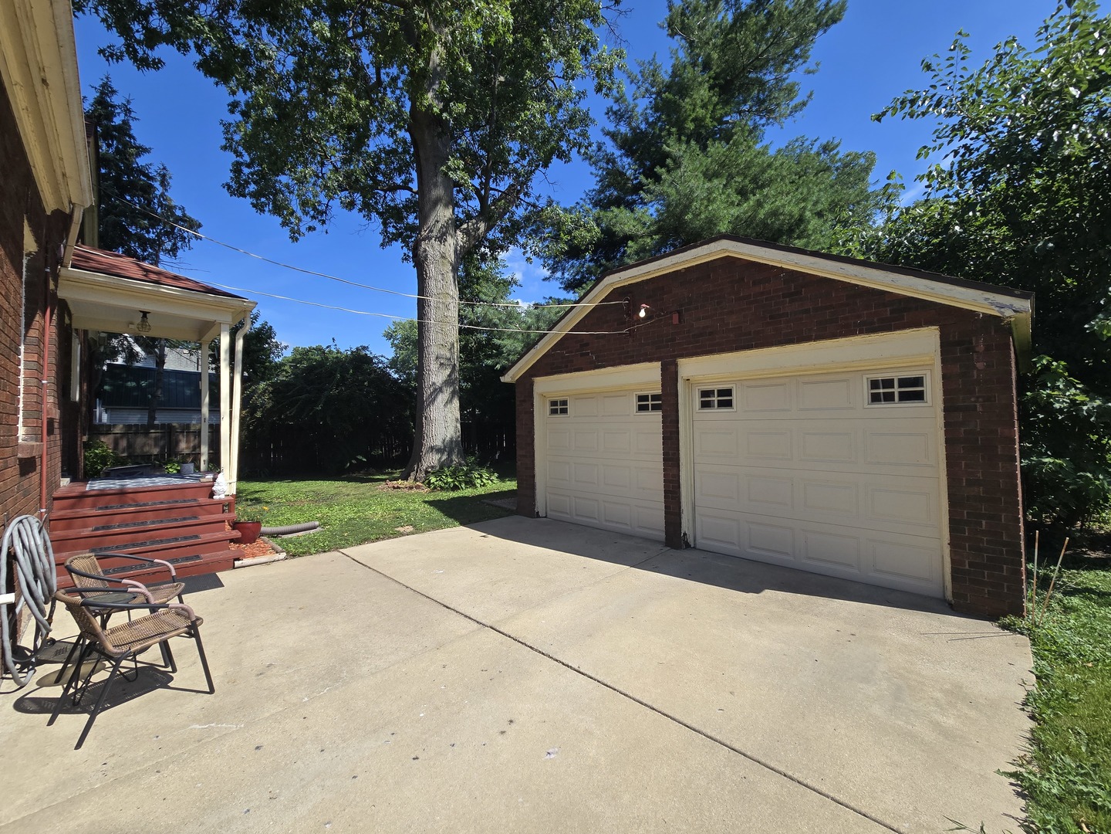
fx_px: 417
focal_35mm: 13
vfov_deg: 89.9
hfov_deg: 106.2
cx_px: 556
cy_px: 417
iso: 50
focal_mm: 2.2
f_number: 2.2
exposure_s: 1/1864
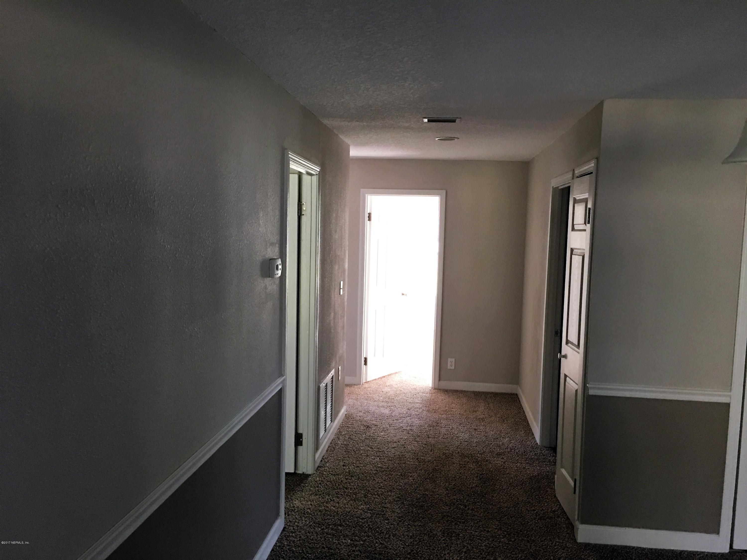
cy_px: 280
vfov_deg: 48.2
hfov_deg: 61.7
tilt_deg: -4.3
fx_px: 626
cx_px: 374
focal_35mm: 29
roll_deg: -1.7
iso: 80
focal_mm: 4.15
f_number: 2.2
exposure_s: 1/10
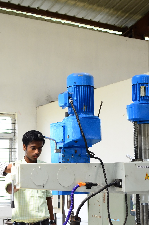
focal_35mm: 67
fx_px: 418
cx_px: 66
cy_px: 181
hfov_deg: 20.2
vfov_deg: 29.4
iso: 400
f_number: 4
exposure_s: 1/60
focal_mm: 24
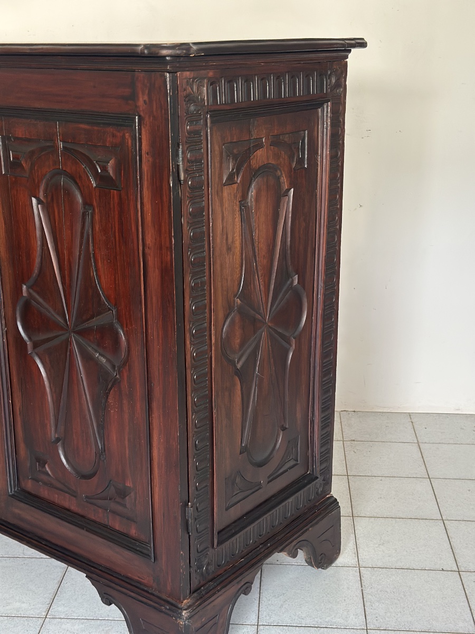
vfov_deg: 39.7
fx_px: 878
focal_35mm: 48
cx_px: 238
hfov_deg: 30.3
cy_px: 317
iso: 320
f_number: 1.78
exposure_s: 1/50
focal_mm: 6.86
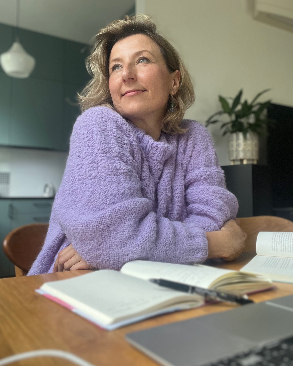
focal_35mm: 32
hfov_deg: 45.8
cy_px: 168
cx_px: 145
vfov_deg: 55.6
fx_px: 347
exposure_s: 1/60
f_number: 2.2
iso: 100
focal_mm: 2.71
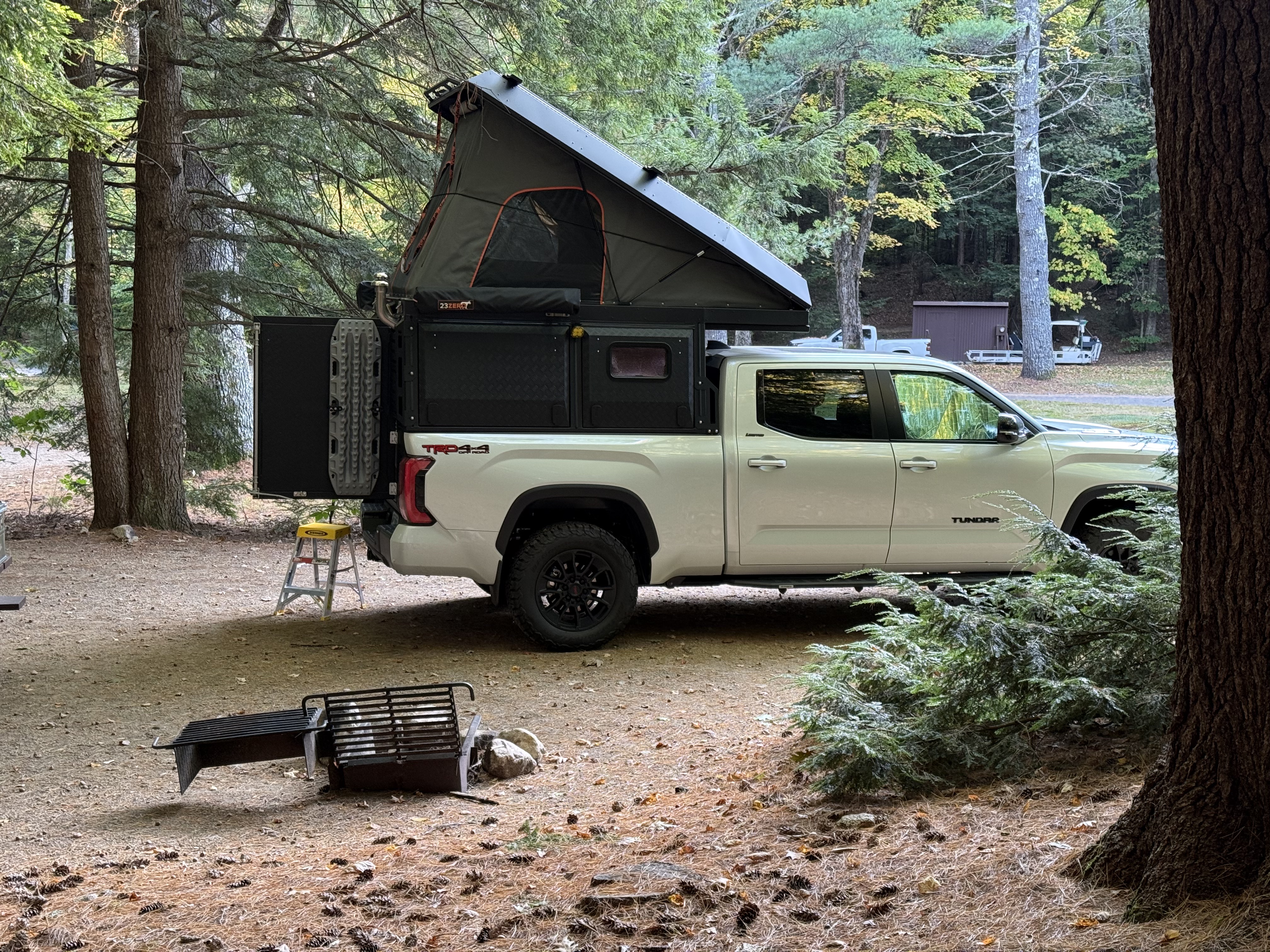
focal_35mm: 48
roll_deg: -1.8
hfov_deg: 39.7
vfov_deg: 30.3
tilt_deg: -5.6
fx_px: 1761
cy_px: 476
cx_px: 635
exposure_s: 1/60
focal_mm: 6.76
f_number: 1.78
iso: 100
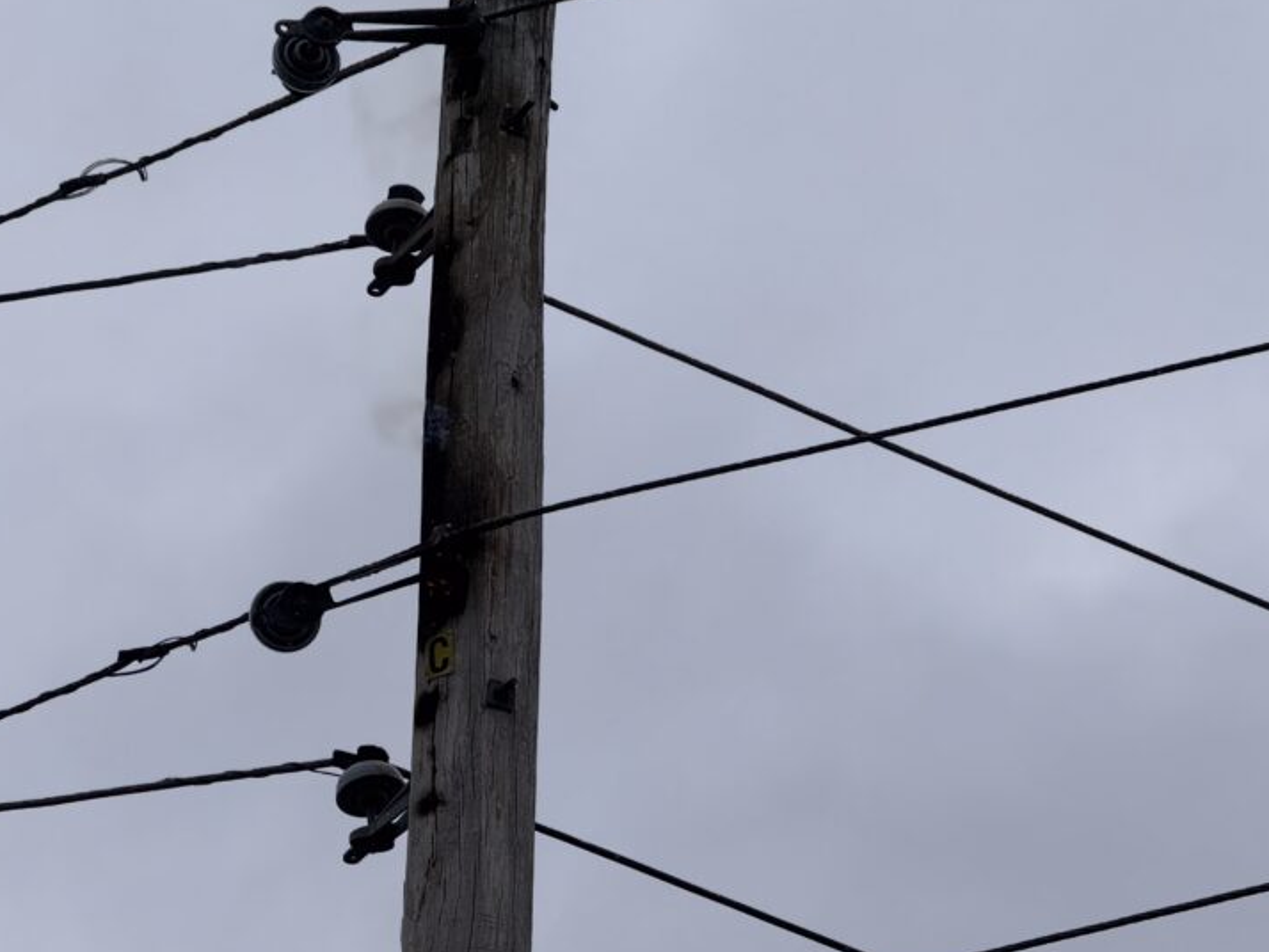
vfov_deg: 8.6
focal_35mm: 172
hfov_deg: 11.5
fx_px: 6308
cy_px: 657
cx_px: 407
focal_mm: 15.66
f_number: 2.8
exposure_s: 1/2611
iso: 50
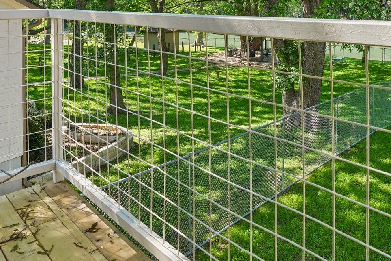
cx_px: 252
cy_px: 0
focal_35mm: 34
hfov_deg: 54.9
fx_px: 369
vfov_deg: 35.2
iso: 400
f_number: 8
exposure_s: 1/125
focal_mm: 16
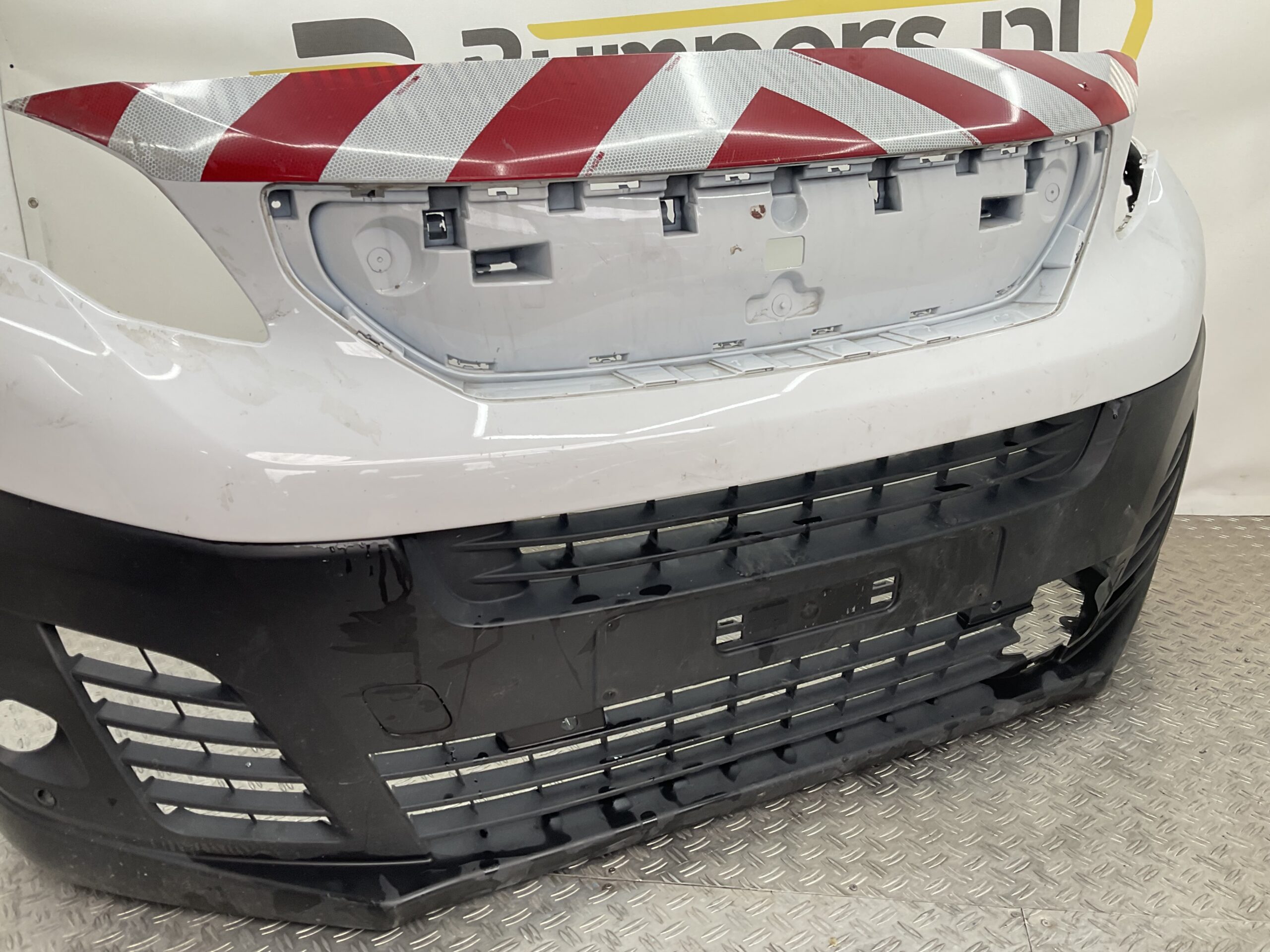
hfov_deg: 61.7
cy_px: 476
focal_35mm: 29
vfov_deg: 48.2
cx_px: 635
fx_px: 1064
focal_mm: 3
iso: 25
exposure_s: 1/120
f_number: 1.8
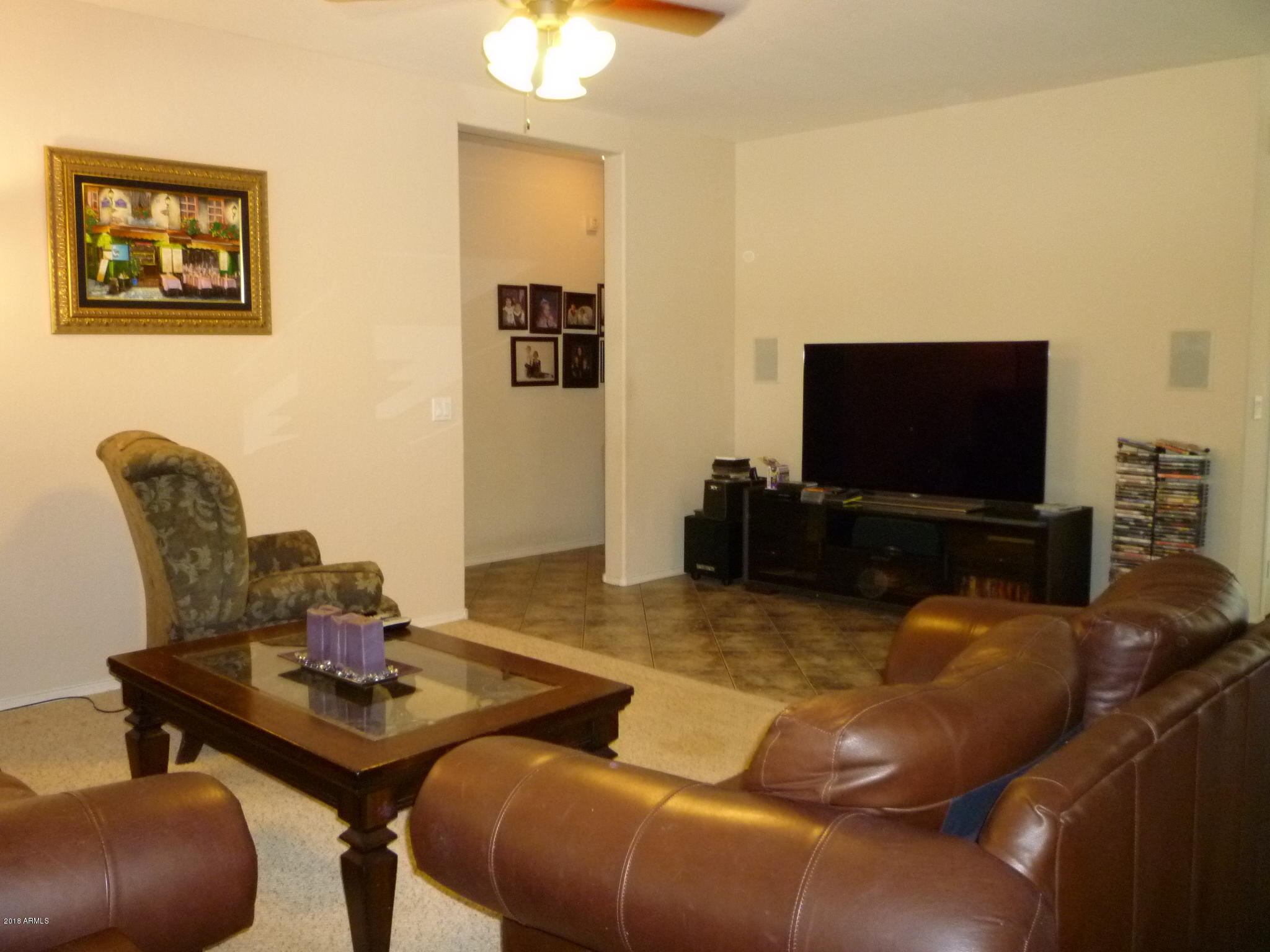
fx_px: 1064
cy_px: 476
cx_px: 635
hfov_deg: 61.7
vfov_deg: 48.2
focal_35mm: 29
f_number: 3.3
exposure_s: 1/30
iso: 500
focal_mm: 5.2
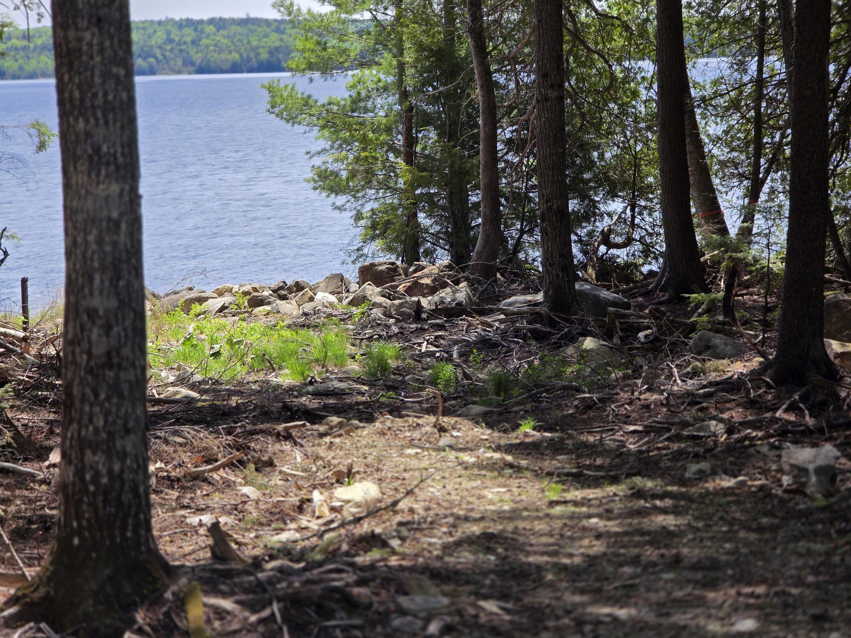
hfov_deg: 17.1
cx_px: 426
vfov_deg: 12.9
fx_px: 2827
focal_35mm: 115
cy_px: 319
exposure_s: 1/734
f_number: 3.4
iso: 64
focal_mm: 18.6
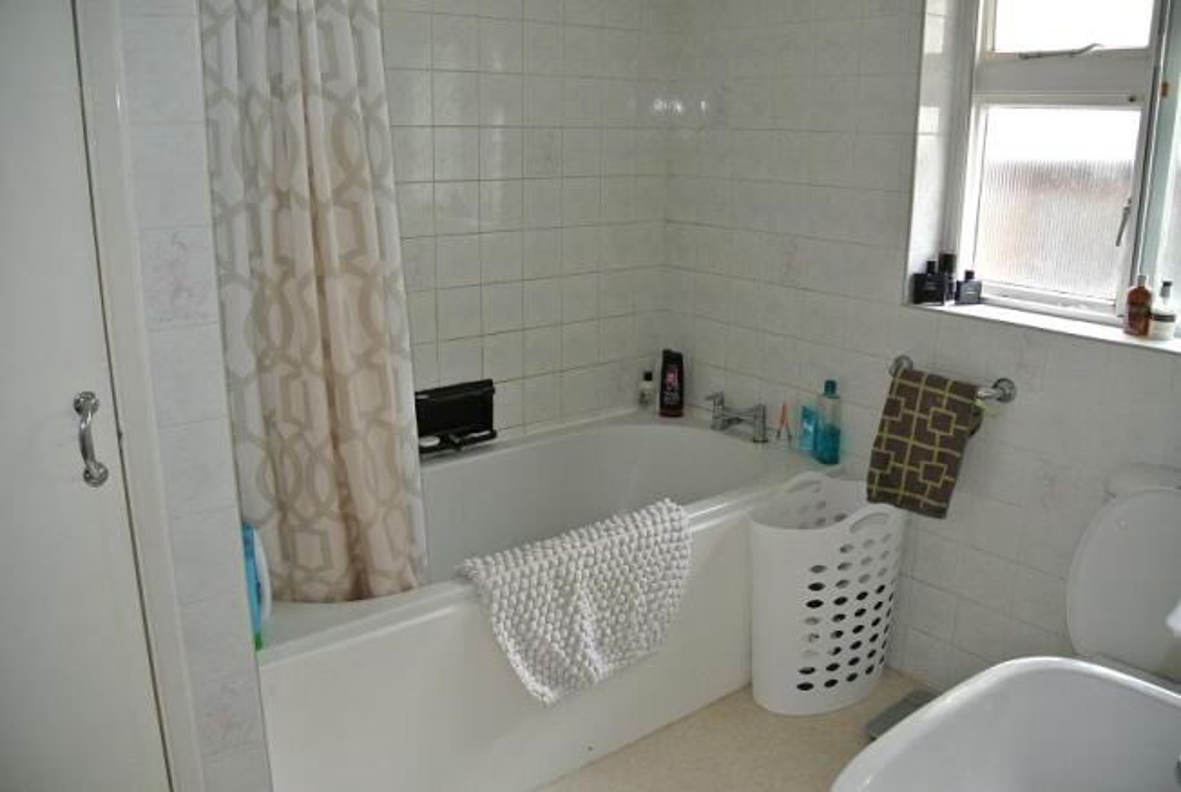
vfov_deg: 45.1
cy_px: 396
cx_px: 590
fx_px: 953
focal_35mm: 29
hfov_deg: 63.6
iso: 400
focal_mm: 11
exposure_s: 1/60
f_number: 3.5
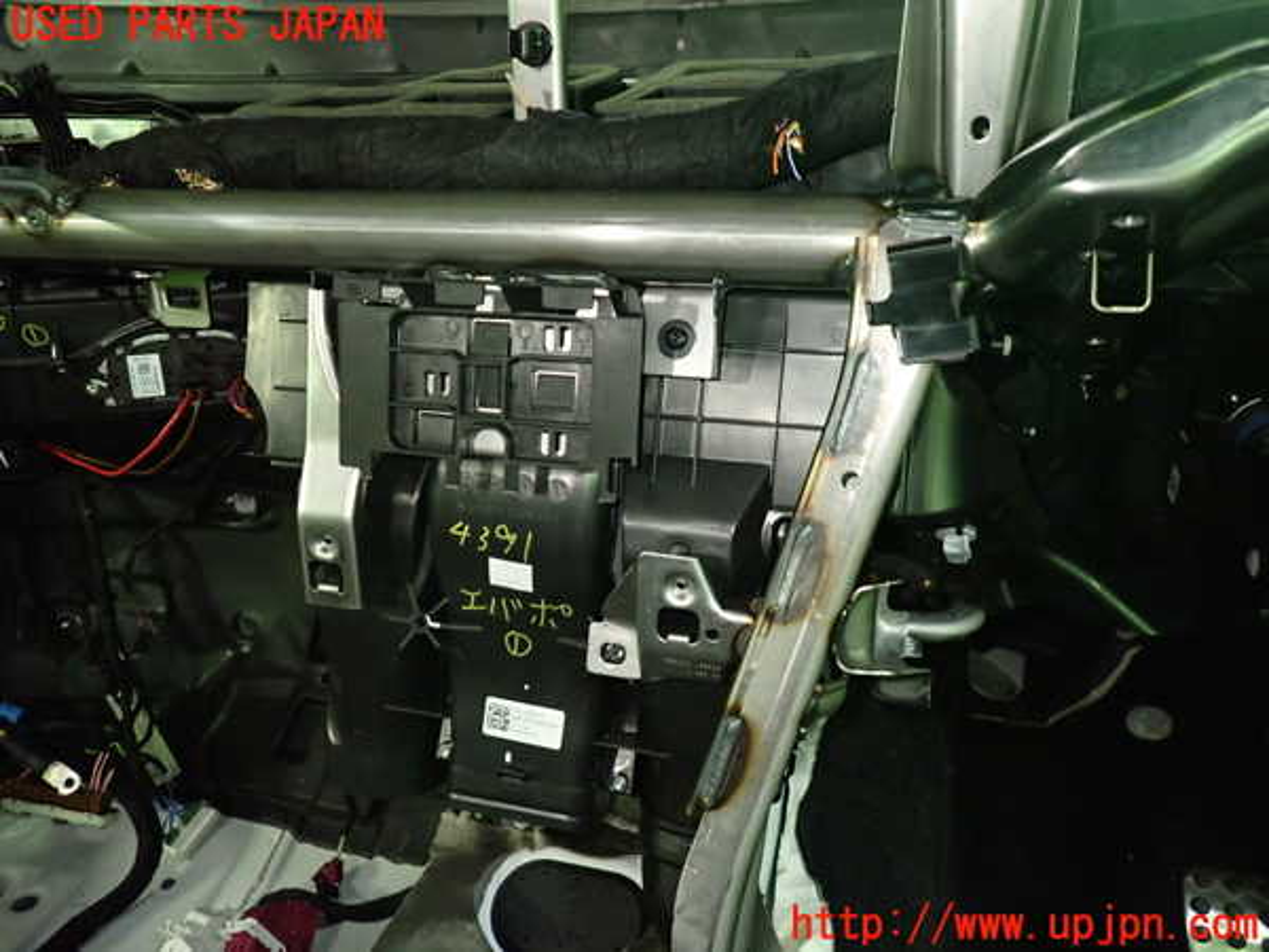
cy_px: 476
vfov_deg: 54.9
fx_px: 916
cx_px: 634
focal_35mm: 25
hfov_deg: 69.4
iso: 800
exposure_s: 1/30
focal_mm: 4.5
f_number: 2
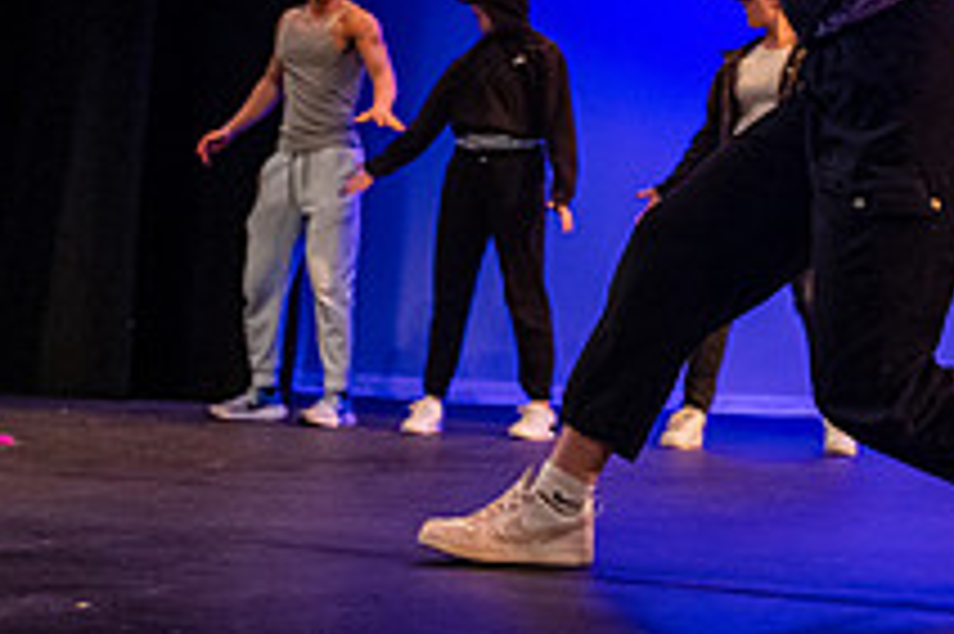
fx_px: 1959
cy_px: -83
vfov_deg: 17.7
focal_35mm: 74
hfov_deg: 27.2
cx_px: 634
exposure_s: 1/320
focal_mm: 27
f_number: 3.5
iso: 4000
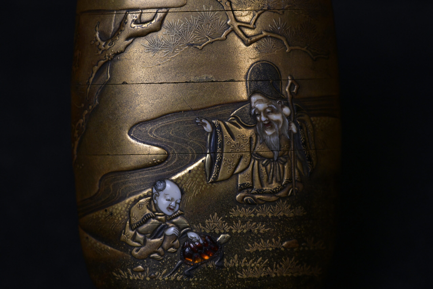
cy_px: 144
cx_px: 216
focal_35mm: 105
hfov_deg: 19.5
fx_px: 1263
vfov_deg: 13.0
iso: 2800
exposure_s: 1/125
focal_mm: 105
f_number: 10
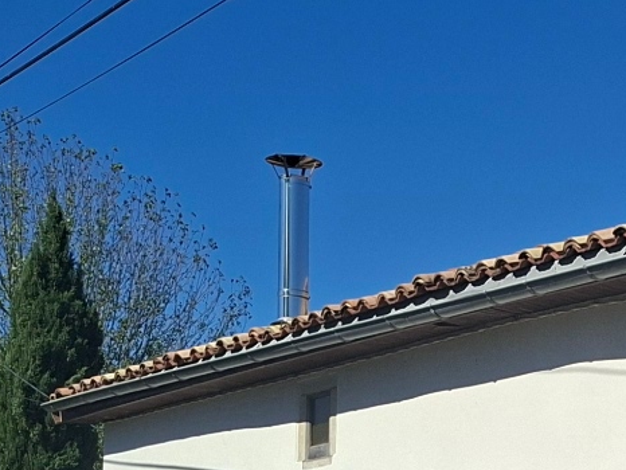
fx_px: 1827
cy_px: 642
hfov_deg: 17.5
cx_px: 934
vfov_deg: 14.0
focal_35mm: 101
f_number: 1.8
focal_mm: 5.54
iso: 50
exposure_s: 1/3300
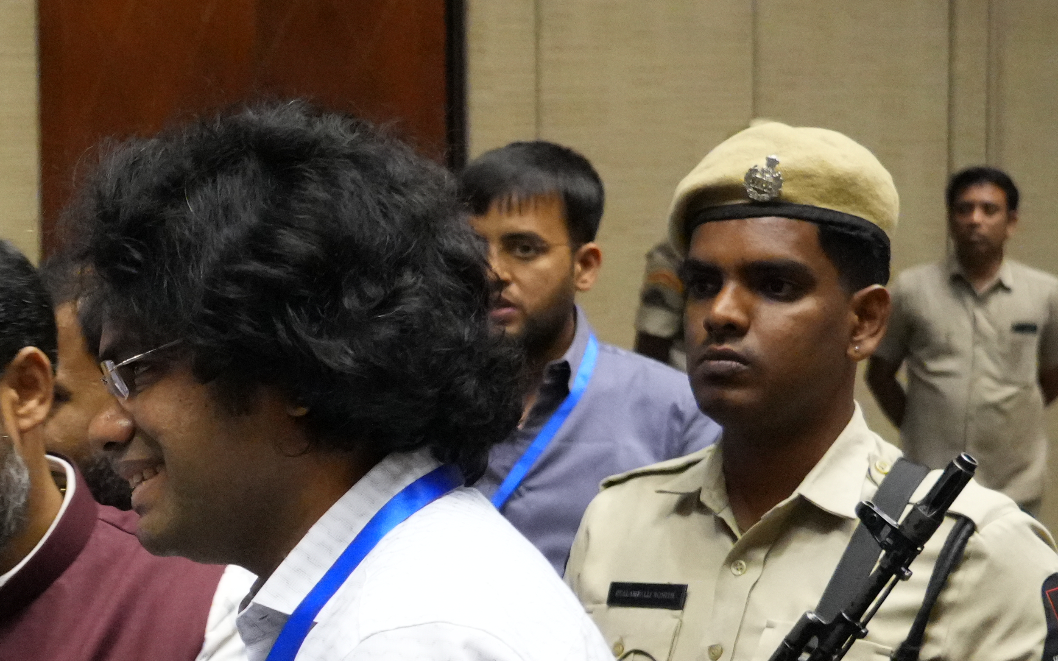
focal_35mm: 130
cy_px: 631
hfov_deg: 15.5
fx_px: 3748
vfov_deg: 10.0
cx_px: -208
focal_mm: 34
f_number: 4.5
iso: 6400
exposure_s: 1/100
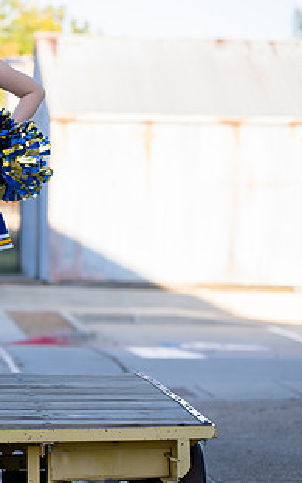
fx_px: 2173
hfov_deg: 7.9
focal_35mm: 165
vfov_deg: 12.7
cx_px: -46
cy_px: 207
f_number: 2.8
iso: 100
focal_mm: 85
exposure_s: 1/320
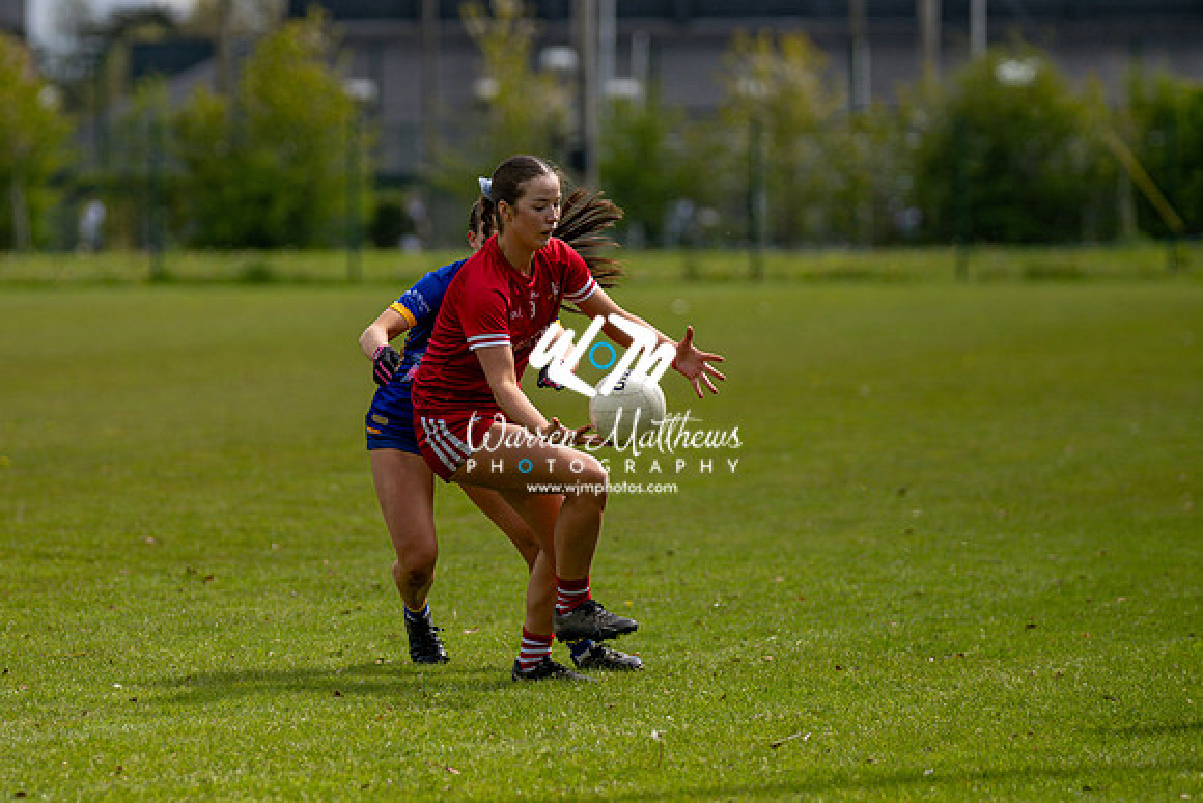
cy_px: 420
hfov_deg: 7.9
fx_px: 8659
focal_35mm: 259
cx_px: 349
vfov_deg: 5.3
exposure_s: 1/6400
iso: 400
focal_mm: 180
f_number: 2.8
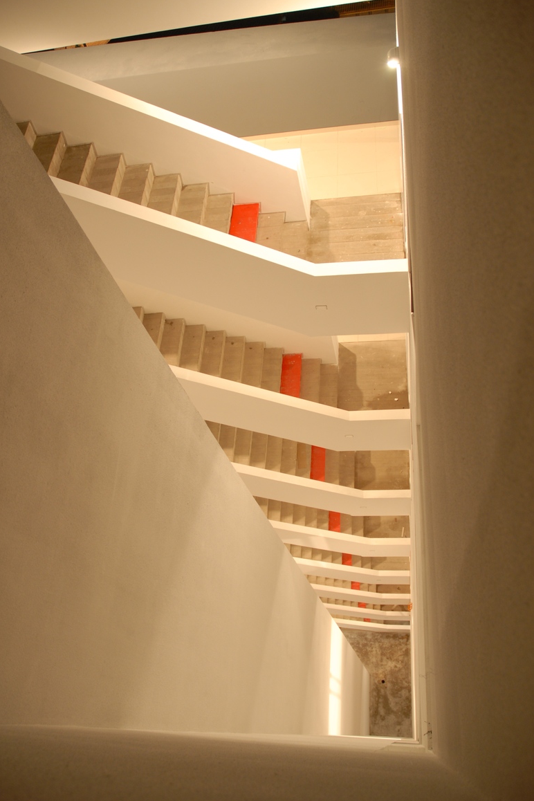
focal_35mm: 28
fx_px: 623
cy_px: 396
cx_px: 274
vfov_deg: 65.5
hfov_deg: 46.4
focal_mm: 18
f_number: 4
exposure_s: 1.3
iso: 320
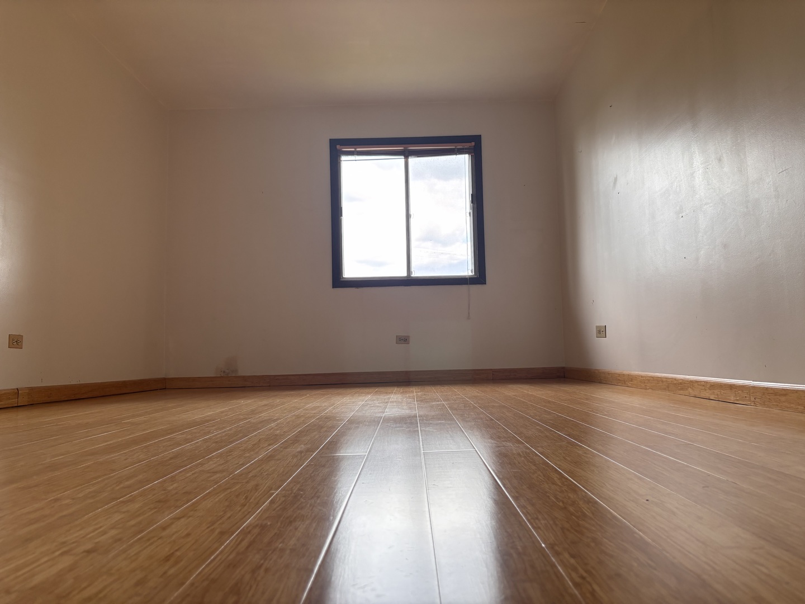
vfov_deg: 53.1
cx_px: 402
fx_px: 605
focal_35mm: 26
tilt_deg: +5.0
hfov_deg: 67.3
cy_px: 302
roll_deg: +1.2
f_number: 1.6
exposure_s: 1/133
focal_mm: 5.96
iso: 64
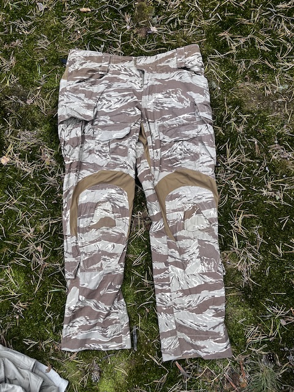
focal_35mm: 26
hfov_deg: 53.1
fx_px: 294
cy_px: 196
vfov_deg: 67.3
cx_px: 147
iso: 50
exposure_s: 1/433
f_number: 1.6
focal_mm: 5.1
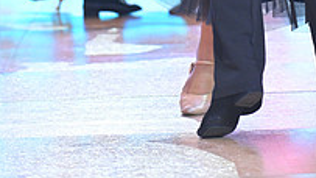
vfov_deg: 3.2
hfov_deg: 5.8
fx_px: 3133
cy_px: -215
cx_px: 300
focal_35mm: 374
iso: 2000
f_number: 4
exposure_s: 1/200
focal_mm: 125
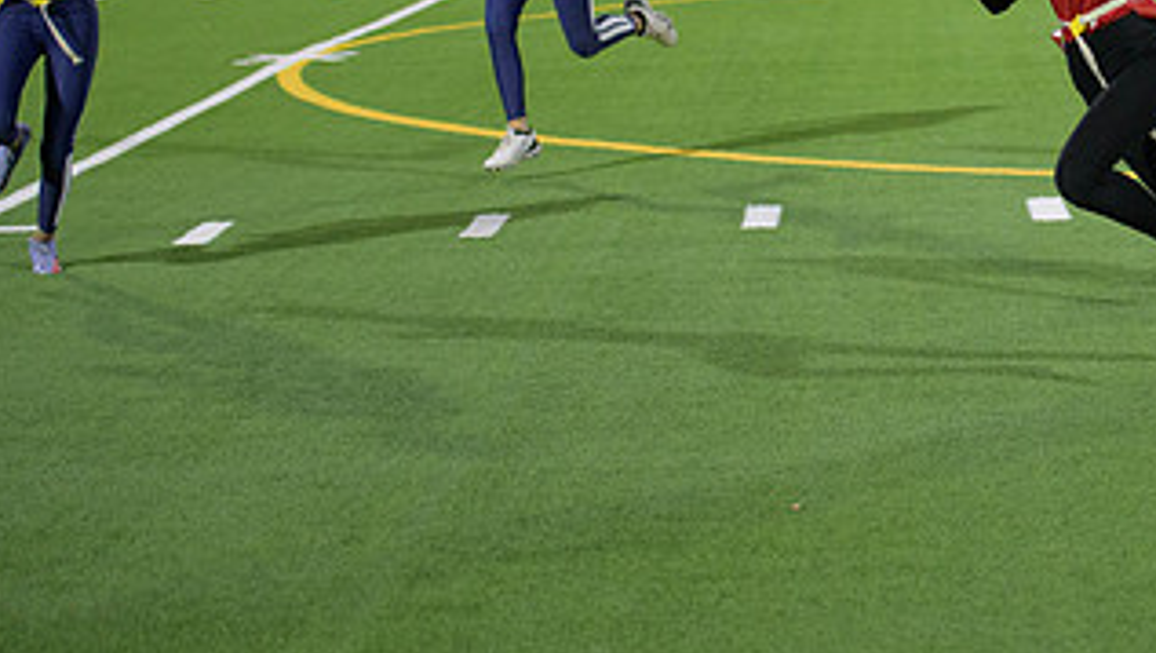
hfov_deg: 15.8
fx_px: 4111
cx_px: 1039
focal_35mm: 134
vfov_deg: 9.0
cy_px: 24
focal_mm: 70
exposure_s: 1/640
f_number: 2.8
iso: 2500
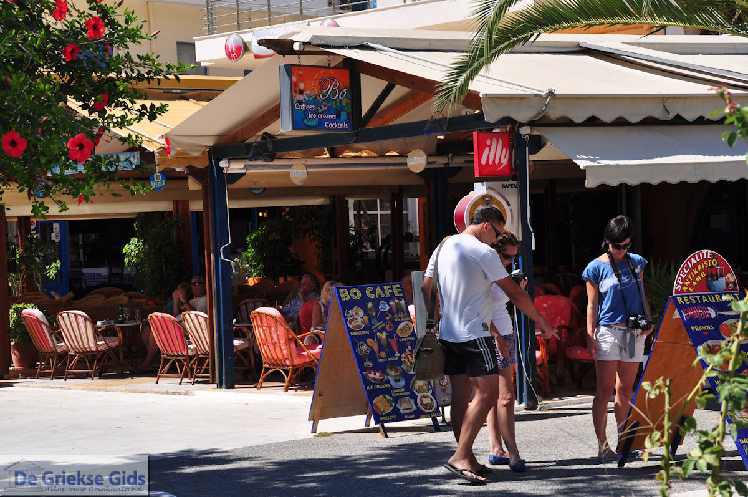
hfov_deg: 20.9
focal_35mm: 98
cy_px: 248
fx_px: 2023
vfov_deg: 14.0
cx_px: 374
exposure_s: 1/500
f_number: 9
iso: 200
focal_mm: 65
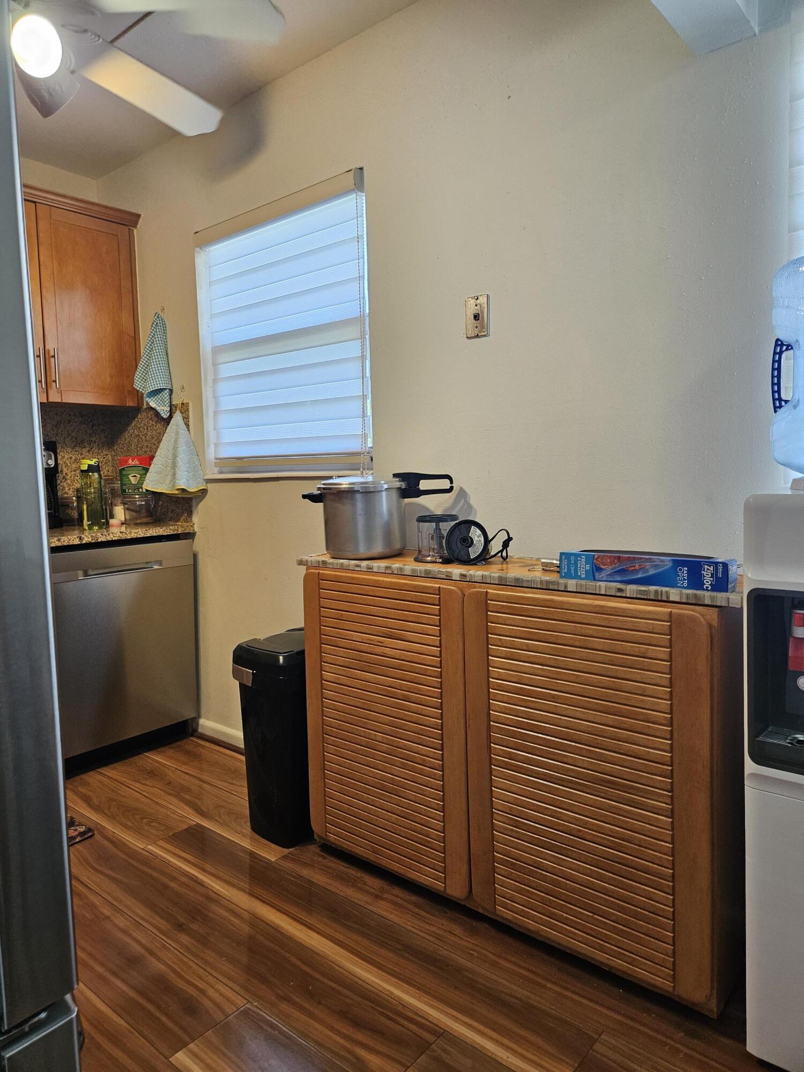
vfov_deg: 73.9
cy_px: 536
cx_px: 402
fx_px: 712
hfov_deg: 58.9
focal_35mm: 23
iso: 125
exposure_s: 1/120
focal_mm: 5.4
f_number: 1.8
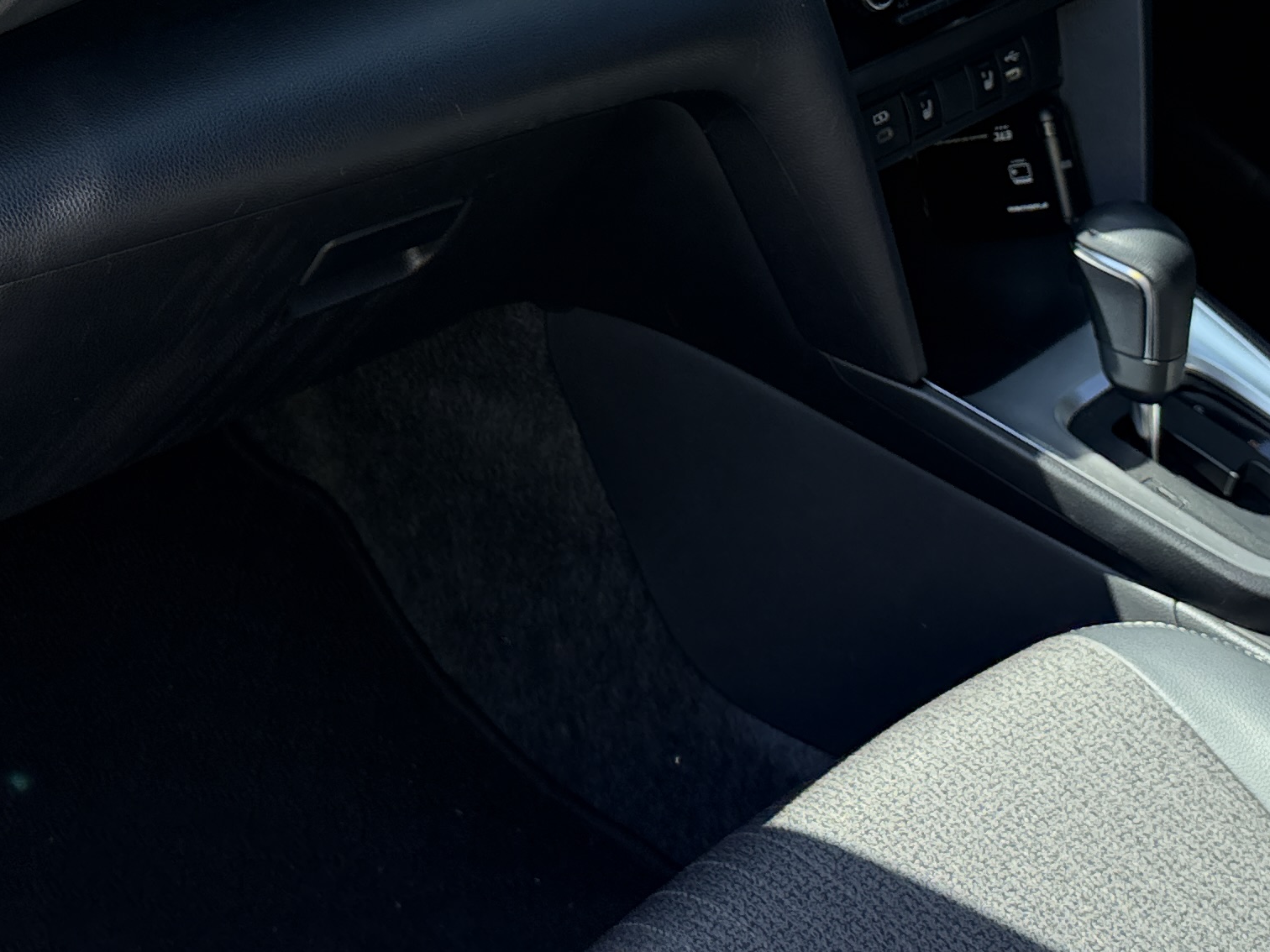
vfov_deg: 22.1
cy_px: -7
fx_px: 2348
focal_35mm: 64
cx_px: 534
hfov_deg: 30.2
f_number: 1.78
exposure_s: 1/677
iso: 100
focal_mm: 6.76
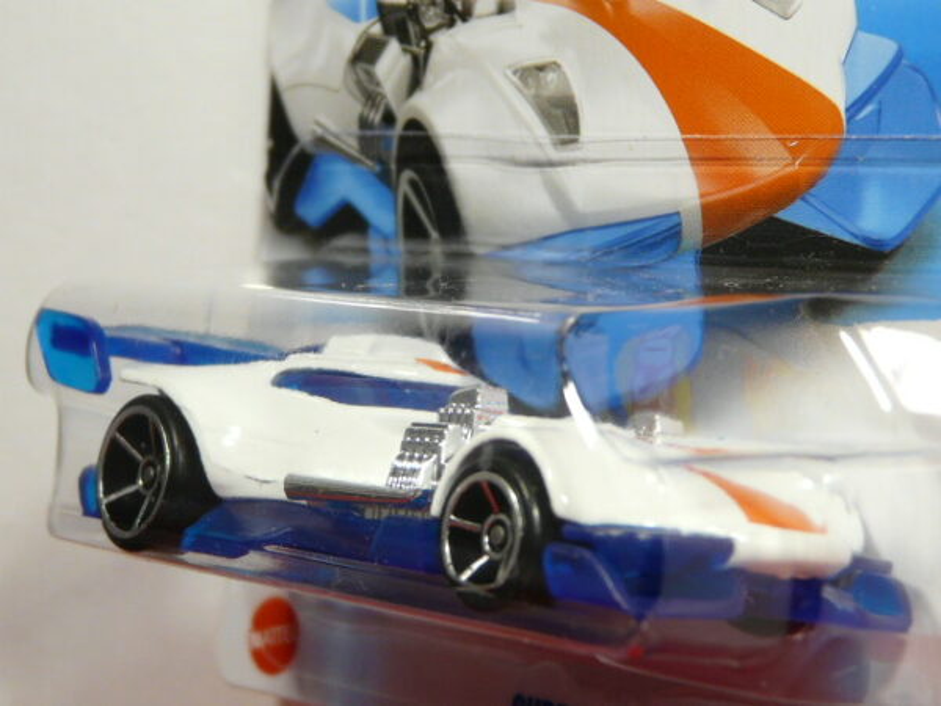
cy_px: 353
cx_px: 470
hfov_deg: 17.0
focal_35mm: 116
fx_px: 3153
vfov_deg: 12.8
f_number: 3.2
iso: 100
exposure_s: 1/50
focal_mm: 12
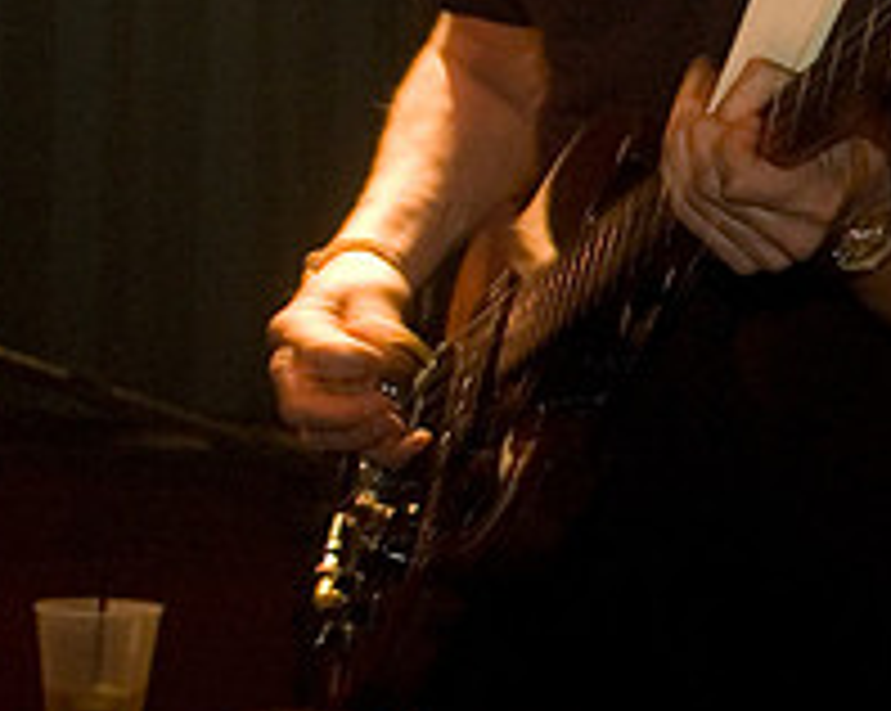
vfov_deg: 9.3
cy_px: 63
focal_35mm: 165
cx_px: 1274
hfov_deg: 11.3
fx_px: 4347
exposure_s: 1/30
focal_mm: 40
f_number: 2.8
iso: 800
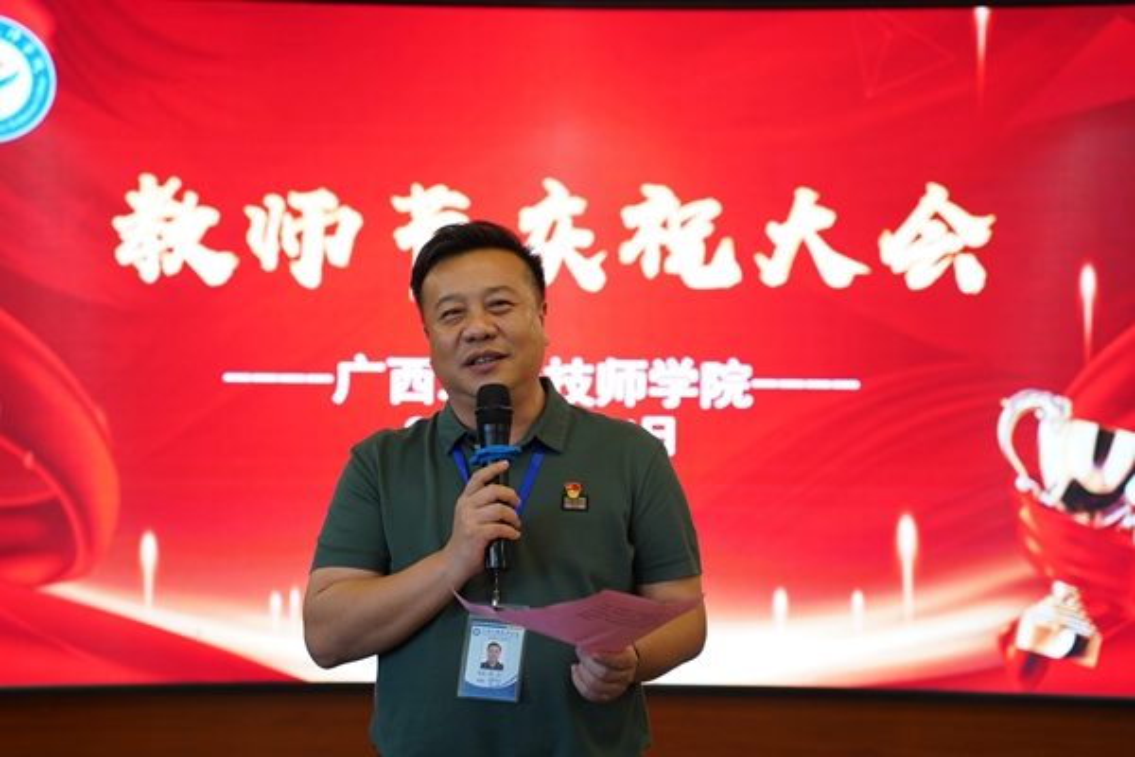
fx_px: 1986
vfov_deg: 21.6
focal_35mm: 63
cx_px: 568
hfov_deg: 31.9
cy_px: 378
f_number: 3.2
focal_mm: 63
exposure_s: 1/80
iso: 640
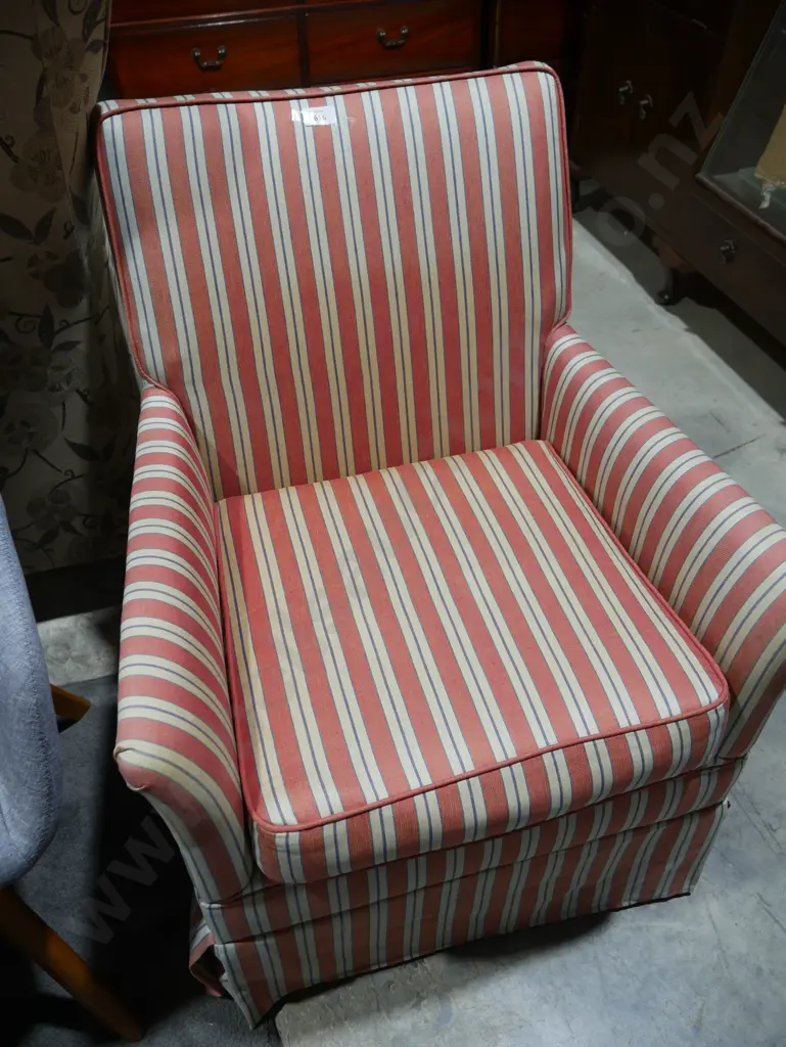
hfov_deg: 49.8
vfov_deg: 63.4
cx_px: 393
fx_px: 847
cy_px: 524
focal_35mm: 28
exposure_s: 1/60
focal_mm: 14
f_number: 4
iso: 200
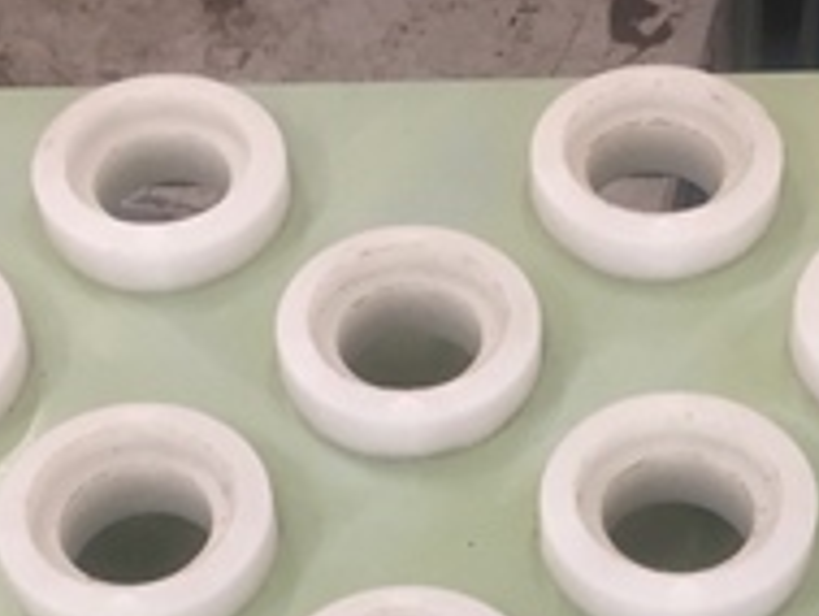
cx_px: 537
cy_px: 863
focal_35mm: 98
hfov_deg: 20.0
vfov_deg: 14.3
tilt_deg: -59.7
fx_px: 2320
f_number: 2.2
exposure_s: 1/40
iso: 40
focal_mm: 4.15
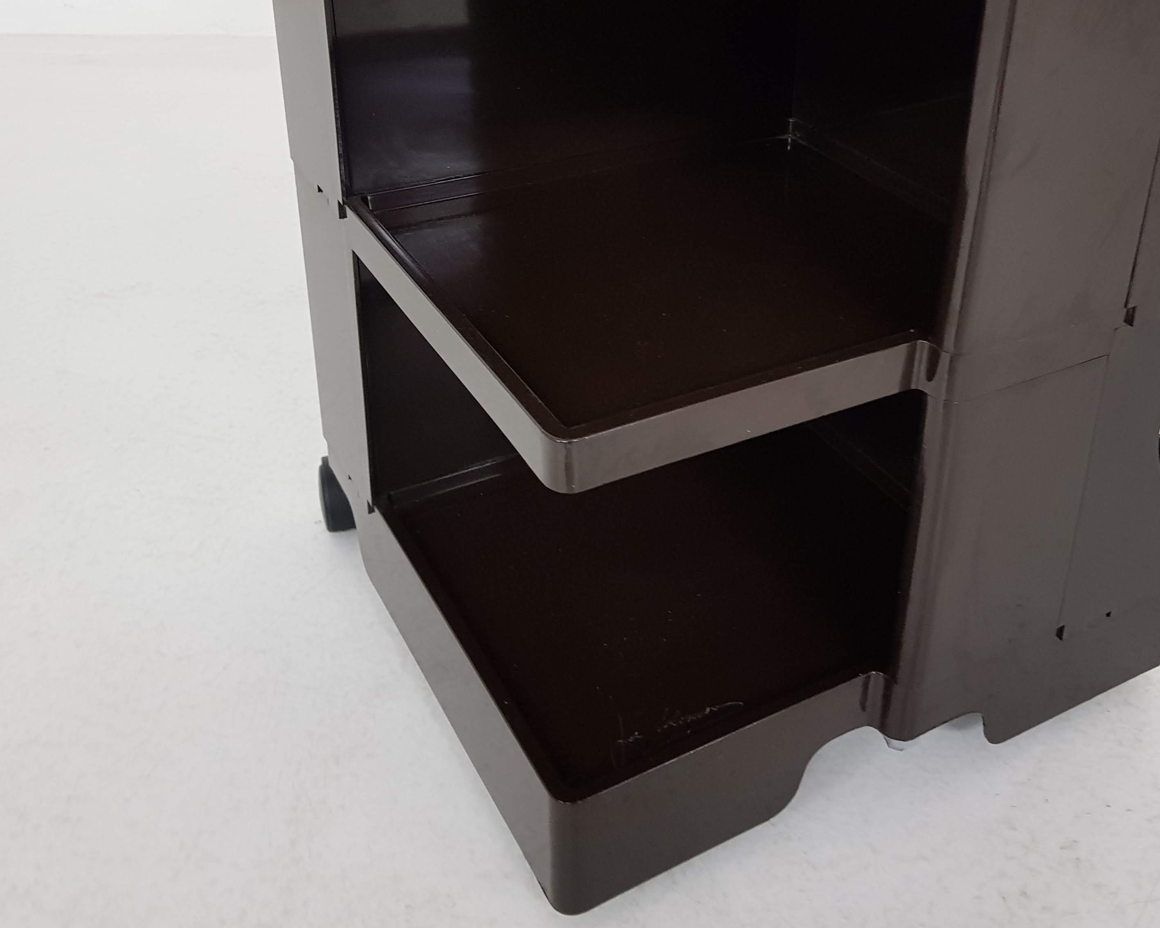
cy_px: 323
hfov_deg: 50.0
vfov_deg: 40.7
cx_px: 686
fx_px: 1236
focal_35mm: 36
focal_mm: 4.2
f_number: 1.7
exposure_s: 1/33
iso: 200
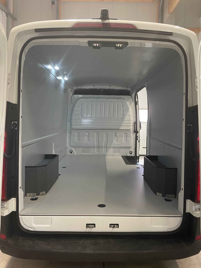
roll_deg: -0.9
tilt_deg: -5.0
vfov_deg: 65.3
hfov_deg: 51.3
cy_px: 133
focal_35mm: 27
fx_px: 209
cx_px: 104
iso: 250
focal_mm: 4.2
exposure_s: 1/50
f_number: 1.6
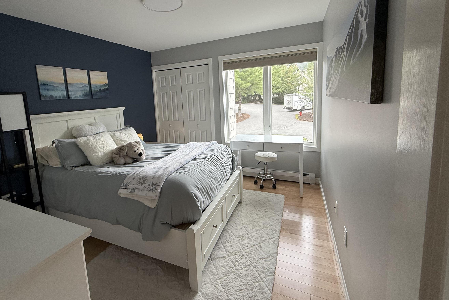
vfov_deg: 69.8
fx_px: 212
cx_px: 199
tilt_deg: -6.8
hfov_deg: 92.9
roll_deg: +3.1
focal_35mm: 17
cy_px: 122
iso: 80
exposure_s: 1/99
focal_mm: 2.22
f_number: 2.2
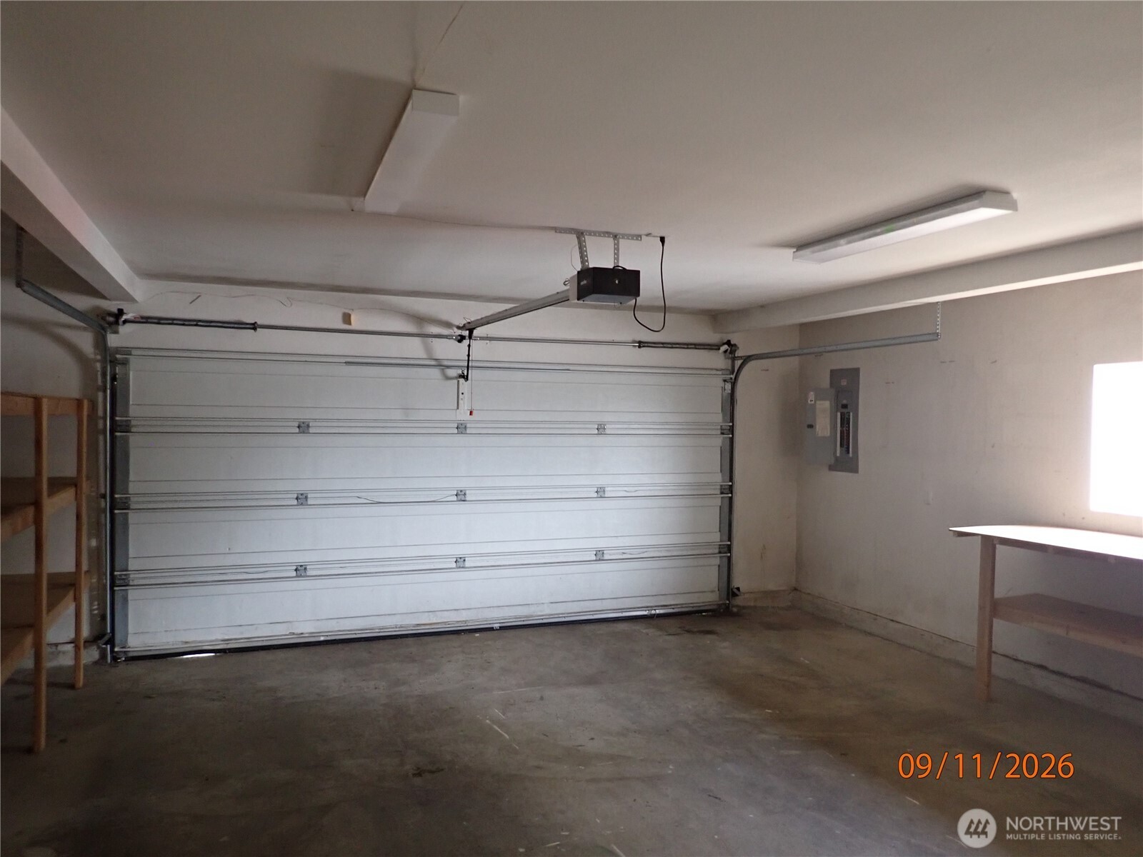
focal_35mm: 25
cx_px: 572
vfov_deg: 54.9
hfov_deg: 69.4
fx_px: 825
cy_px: 428
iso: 320
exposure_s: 1/30
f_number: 2
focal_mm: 4.5
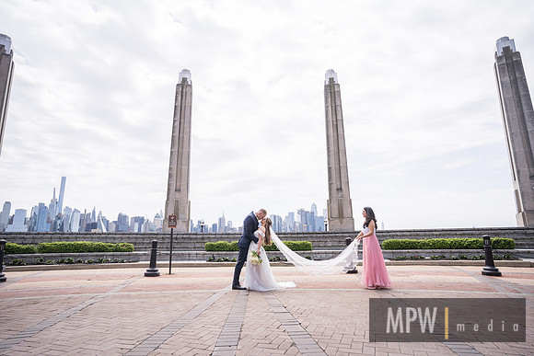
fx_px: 297
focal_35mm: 20
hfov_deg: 84.0
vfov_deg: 62.0
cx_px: 267
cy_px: 178
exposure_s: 1/1600
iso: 100
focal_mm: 20
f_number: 2.8
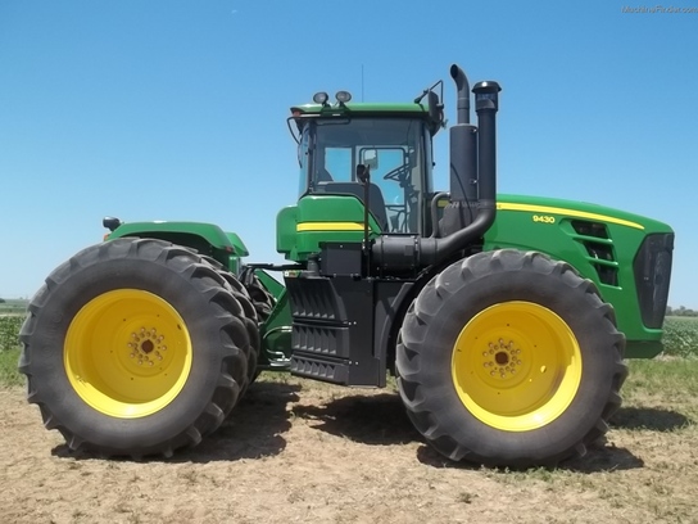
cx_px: 349
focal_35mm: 33
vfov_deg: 42.9
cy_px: 262
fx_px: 665
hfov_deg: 55.4
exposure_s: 1/125
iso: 64
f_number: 8
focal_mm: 5.9
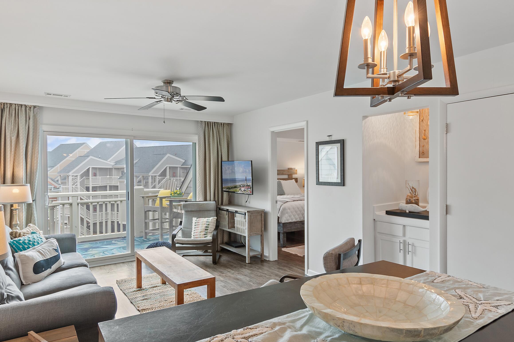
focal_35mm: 22
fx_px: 314
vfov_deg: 57.2
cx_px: 258
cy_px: 181
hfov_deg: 78.6
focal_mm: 11.5
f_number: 4.8
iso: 100
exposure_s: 1/6
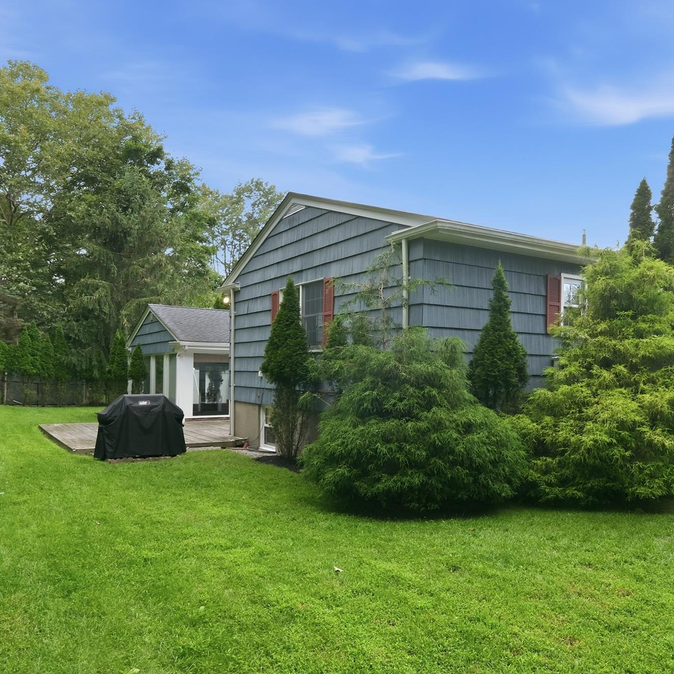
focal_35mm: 25
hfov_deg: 62.7
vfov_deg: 62.9
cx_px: 383
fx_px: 551
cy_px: 339
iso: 400
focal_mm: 12.6
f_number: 8
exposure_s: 1/110
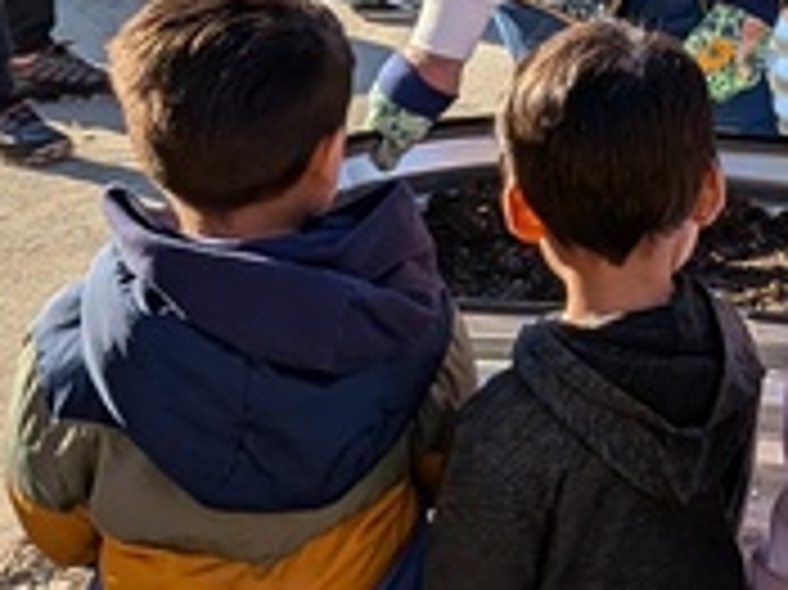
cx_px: 1274
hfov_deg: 16.0
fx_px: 2502
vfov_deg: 13.1
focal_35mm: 110
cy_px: -104
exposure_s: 1/1391
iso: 25
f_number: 1.7
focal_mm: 4.53
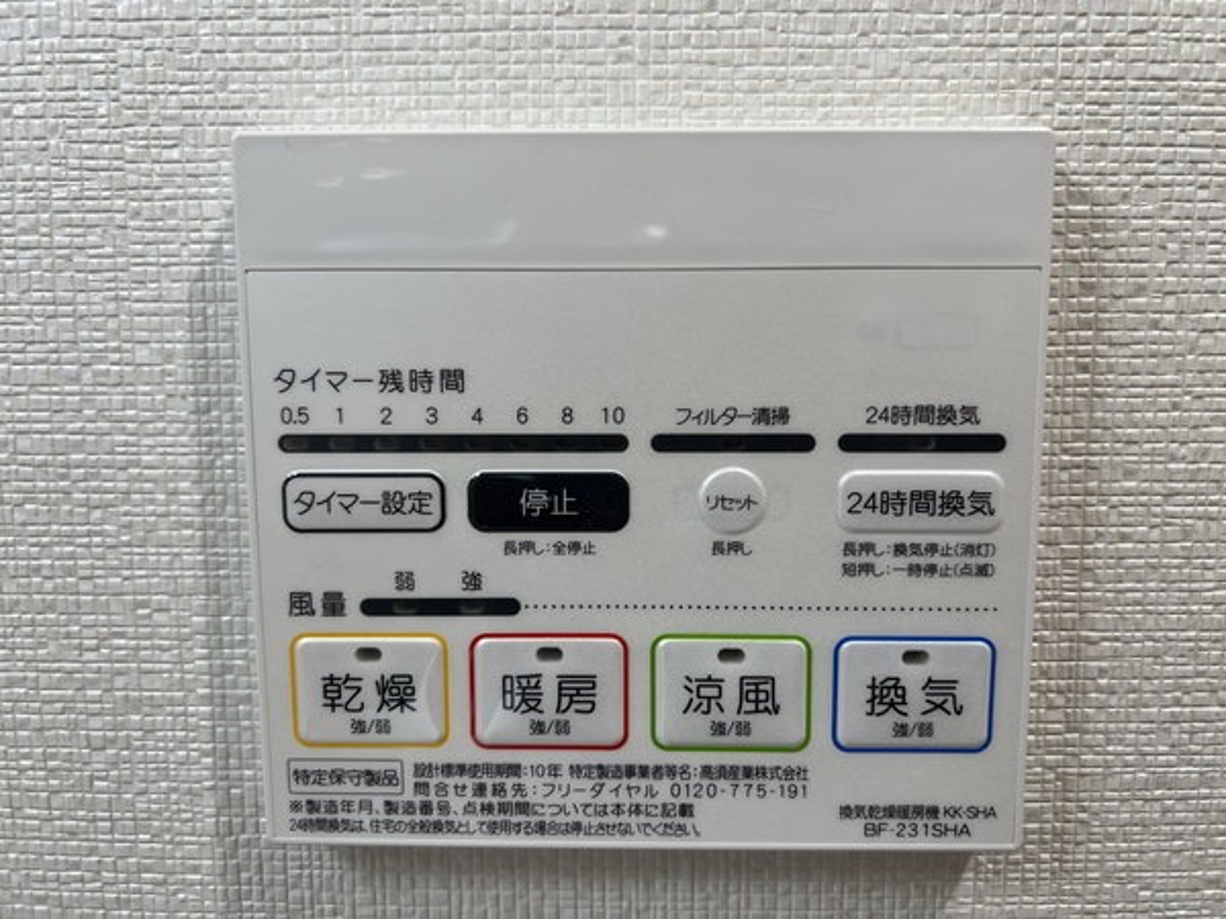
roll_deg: +0.6
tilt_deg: -7.6
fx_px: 921
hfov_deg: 67.3
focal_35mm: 26
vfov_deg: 53.1
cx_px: 613
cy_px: 460
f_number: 1.5
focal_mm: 5.7
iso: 64
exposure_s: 1/100
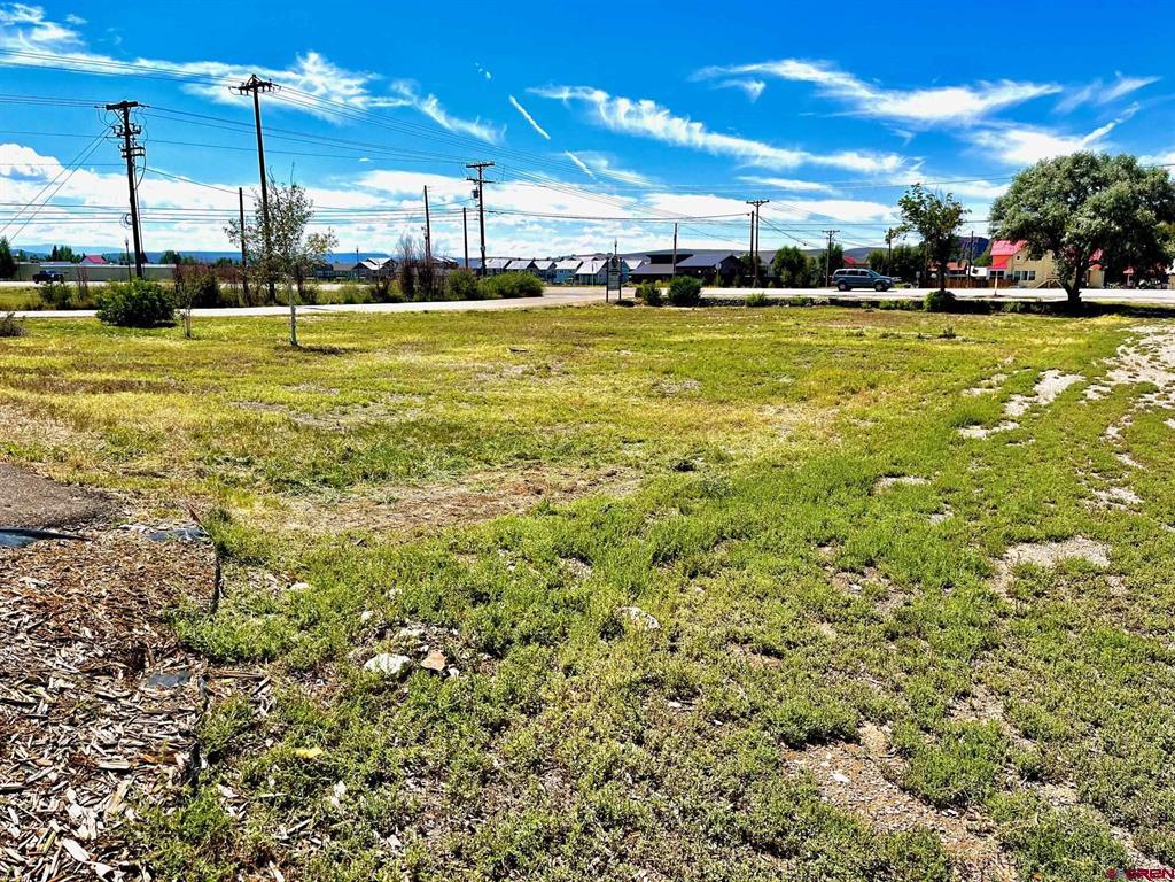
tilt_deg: -9.6
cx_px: 588
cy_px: 441
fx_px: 883
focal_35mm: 26
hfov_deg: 67.3
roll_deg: +0.6
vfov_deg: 53.1
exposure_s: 1/4310
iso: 50
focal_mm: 5.1
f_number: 1.6
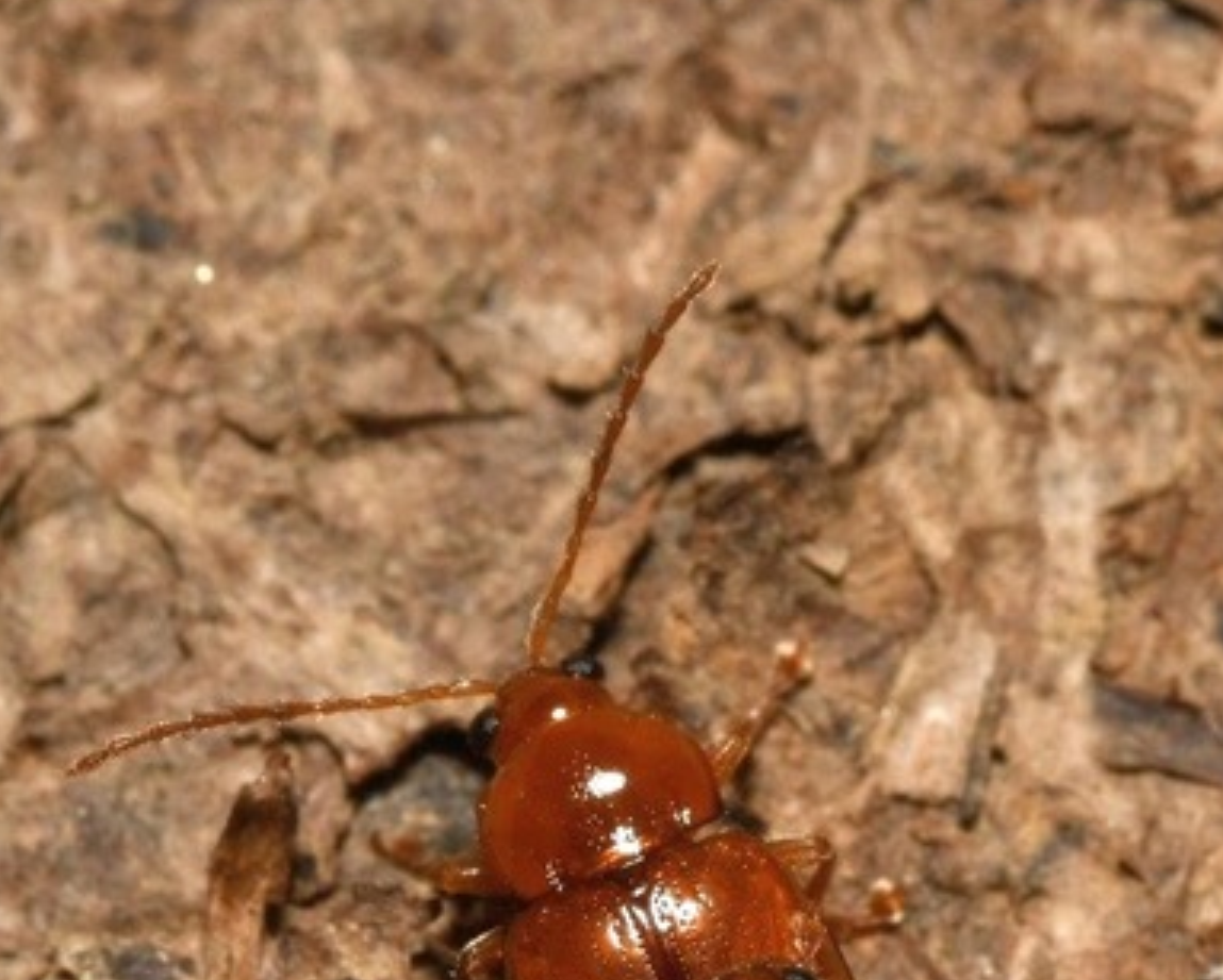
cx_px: 613
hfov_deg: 7.8
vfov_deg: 6.3
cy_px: 974
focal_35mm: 247
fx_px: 8939
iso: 250
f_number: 32
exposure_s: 1/60
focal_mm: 105
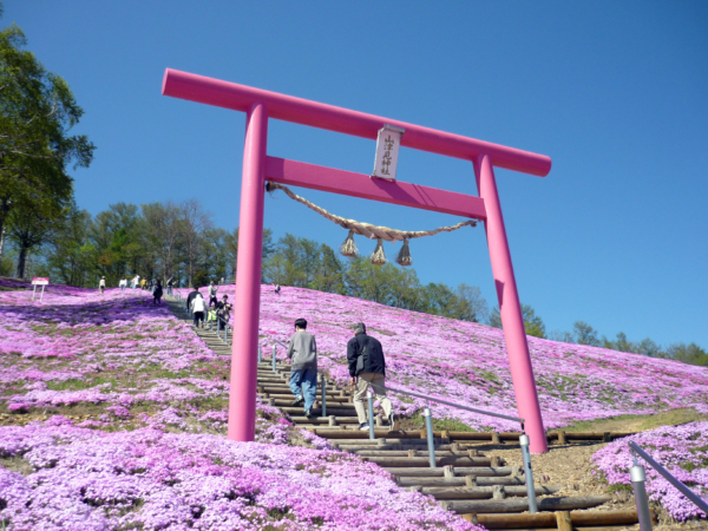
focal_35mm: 33
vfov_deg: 42.9
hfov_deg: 55.4
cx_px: 354
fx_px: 675
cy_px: 266
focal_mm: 5.5
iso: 100
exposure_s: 1/160
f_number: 8
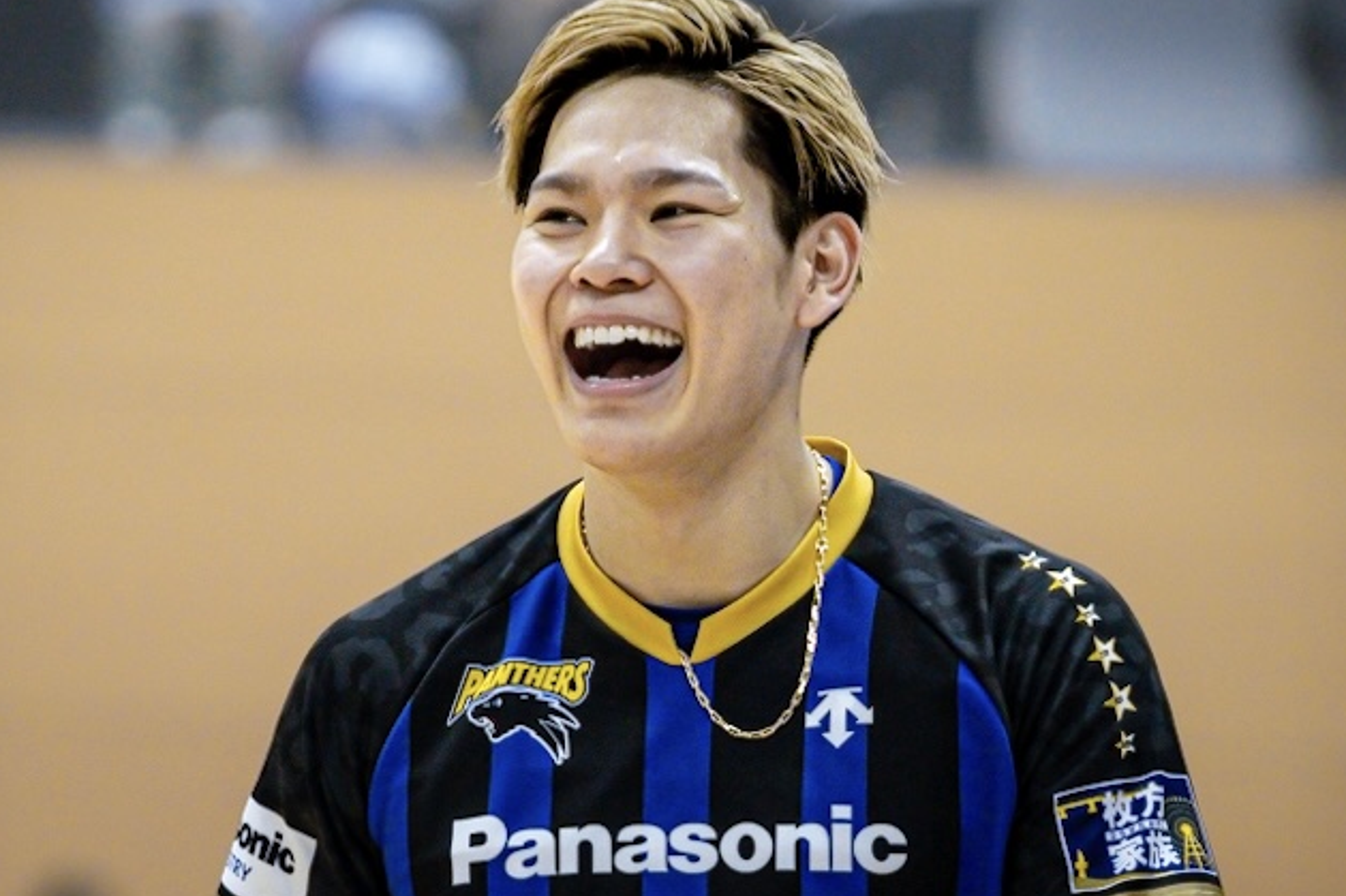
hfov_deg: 6.8
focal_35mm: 302
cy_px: 559
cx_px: 546
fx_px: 11288
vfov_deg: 4.5
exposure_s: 1/1000
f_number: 4
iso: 2500
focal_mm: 200
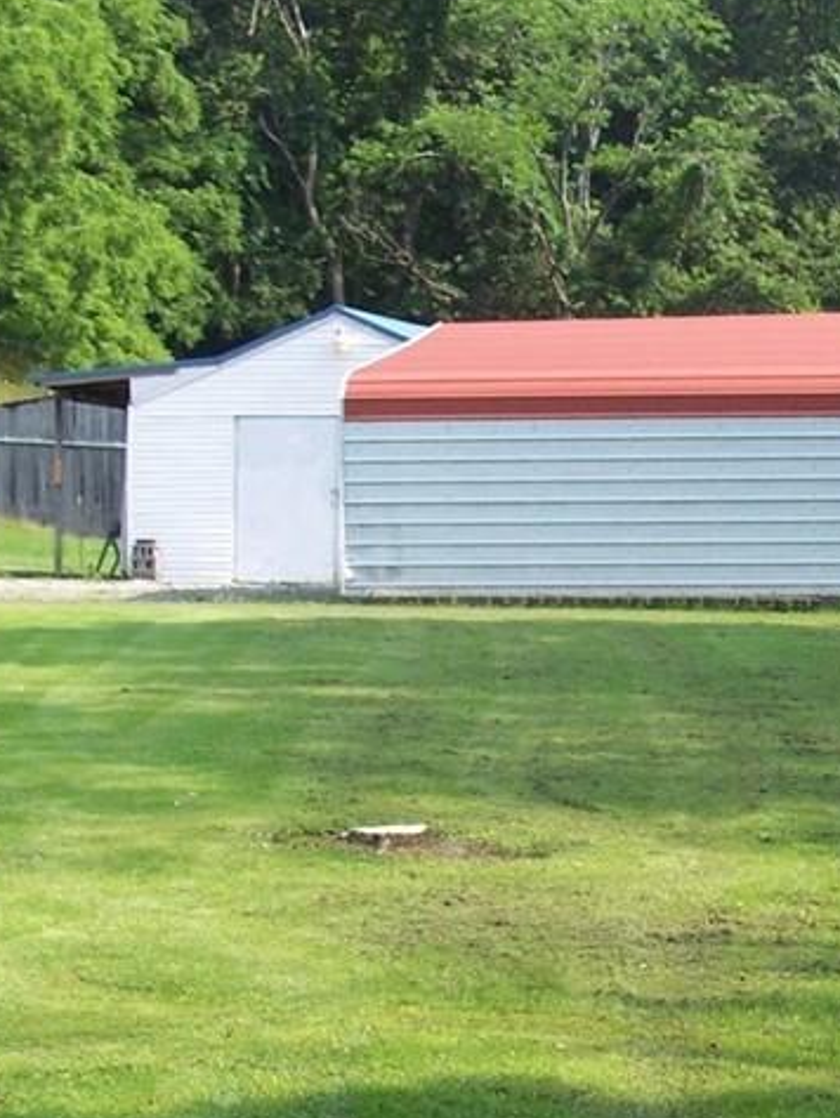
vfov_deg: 18.2
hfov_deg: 13.5
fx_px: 3491
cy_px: 604
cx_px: 873
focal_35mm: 108
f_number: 3.4
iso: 80
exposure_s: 1/350
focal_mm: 8.6
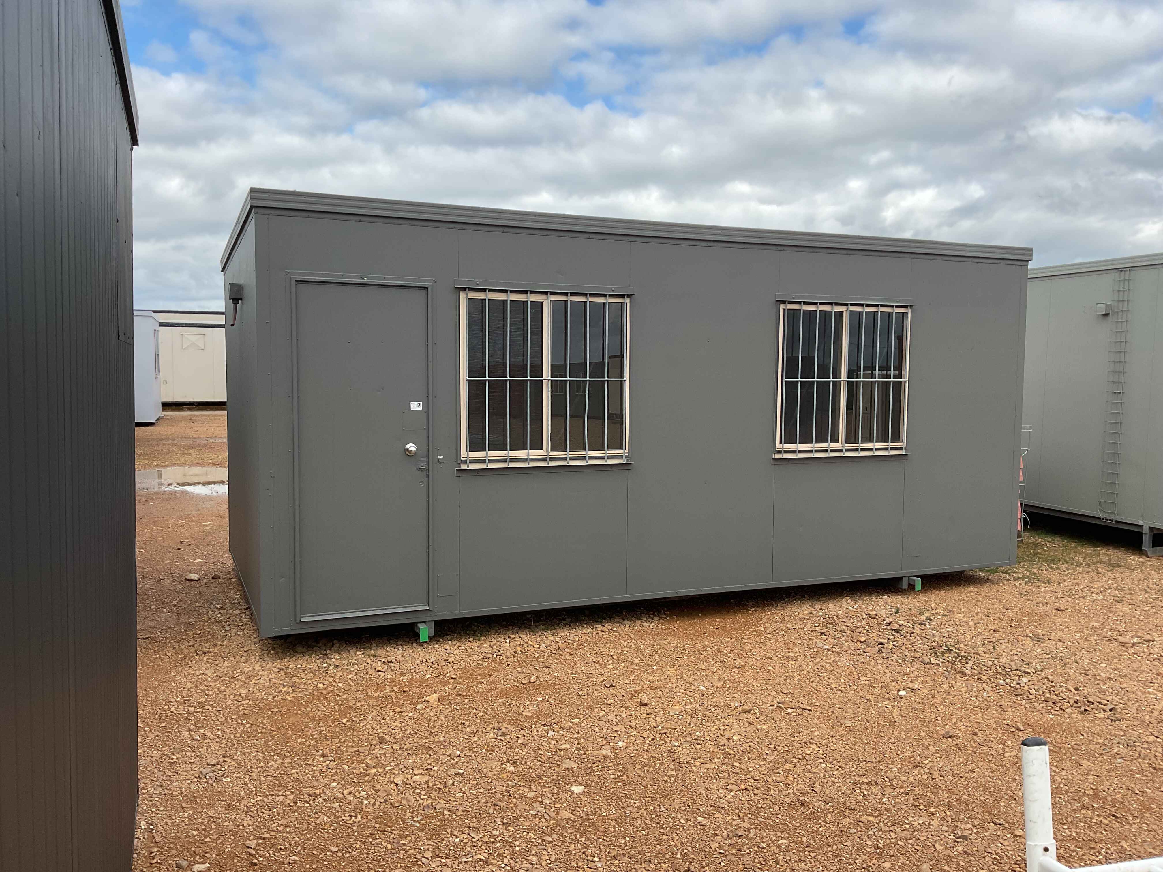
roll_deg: -1.2
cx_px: 582
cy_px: 436
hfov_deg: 61.7
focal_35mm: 29
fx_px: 974
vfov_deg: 48.2
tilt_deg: -6.1
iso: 16
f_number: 1.8
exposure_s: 1/1076
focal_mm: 3
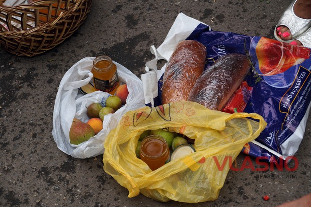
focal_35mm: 75
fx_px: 647
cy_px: 104
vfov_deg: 18.1
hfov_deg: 27.0
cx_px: 156
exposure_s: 1/100
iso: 100
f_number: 5.6
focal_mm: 50
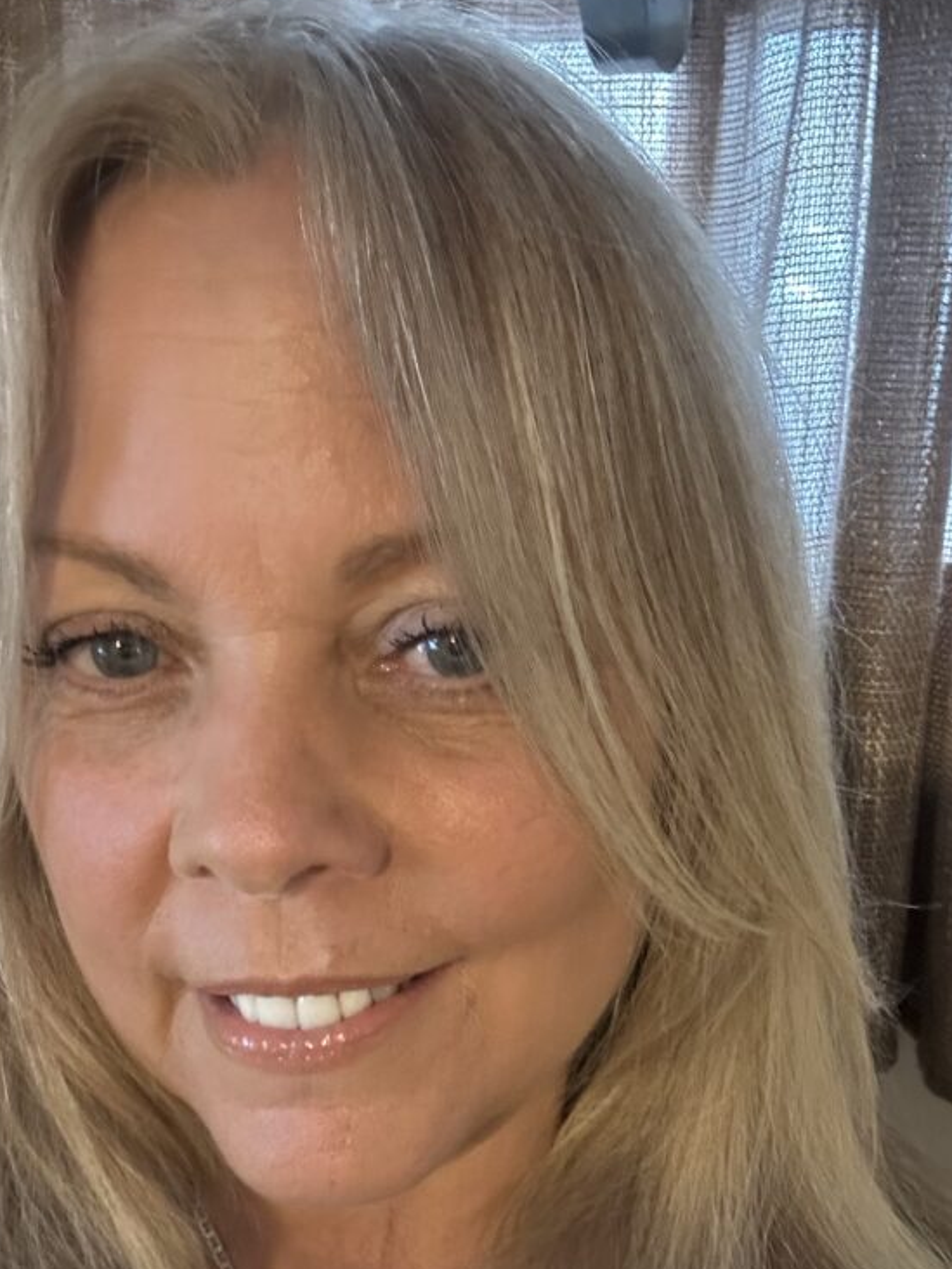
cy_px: 863
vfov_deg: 44.0
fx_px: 1539
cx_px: 512
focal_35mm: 42
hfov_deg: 34.4
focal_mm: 2.69
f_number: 1.9
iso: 400
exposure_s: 1/30
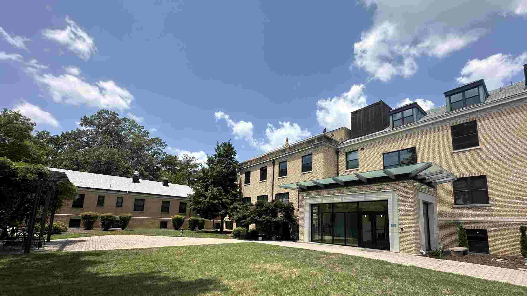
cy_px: 190
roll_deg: -2.4
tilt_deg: +9.1
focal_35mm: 16
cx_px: 270
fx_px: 224
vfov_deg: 65.8
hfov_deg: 99.3
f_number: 2.2
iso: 50
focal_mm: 2.22
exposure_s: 1/1595
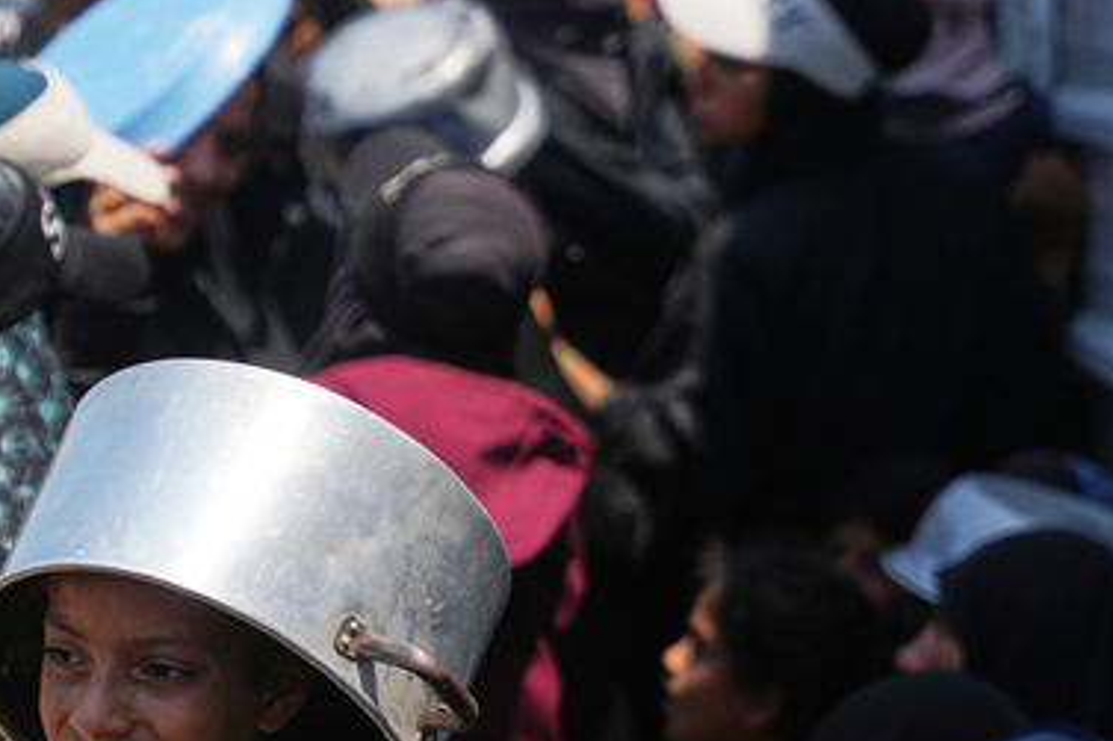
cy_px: 602
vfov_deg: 7.2
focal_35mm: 190
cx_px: 183
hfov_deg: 10.8
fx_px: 5871
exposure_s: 1/3200
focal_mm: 70
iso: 100
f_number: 2.8
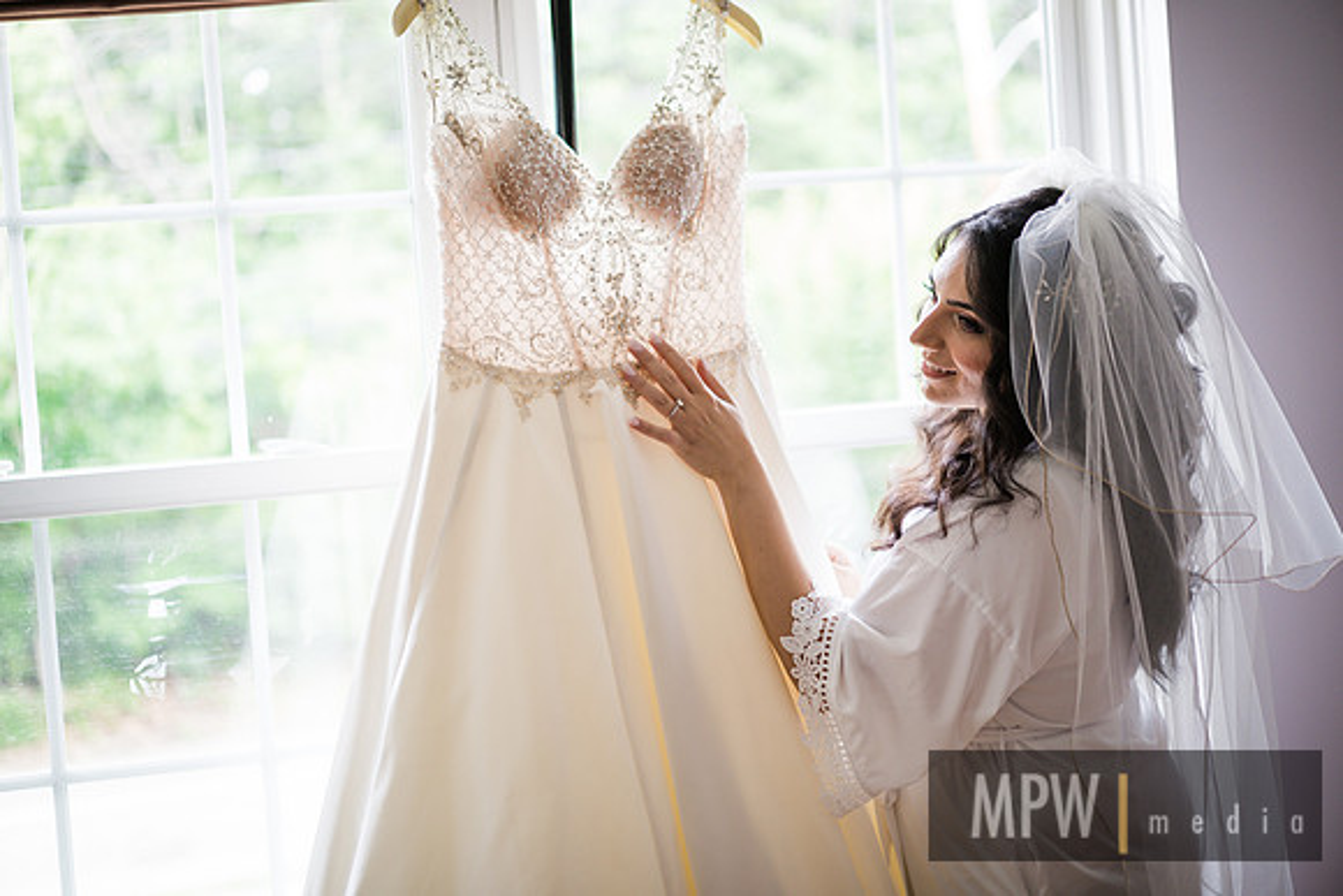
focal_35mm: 55
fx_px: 2052
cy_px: 448
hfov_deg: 36.2
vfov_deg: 24.6
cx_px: 672
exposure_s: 1/125
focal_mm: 55
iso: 250
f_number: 2
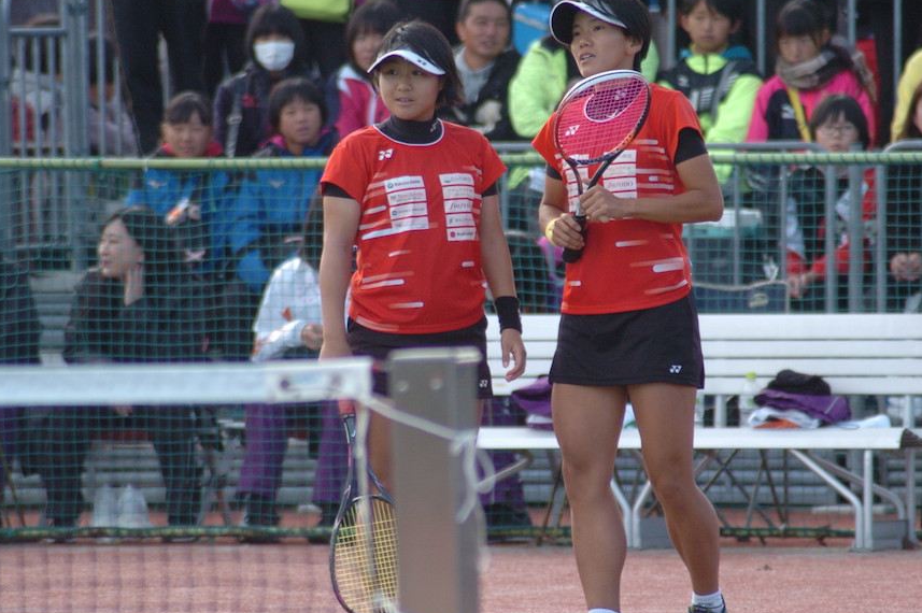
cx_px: 481
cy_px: 277
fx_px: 13435
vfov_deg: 2.6
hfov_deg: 3.9
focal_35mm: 525
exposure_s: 1/500
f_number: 5.6
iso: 450
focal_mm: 300
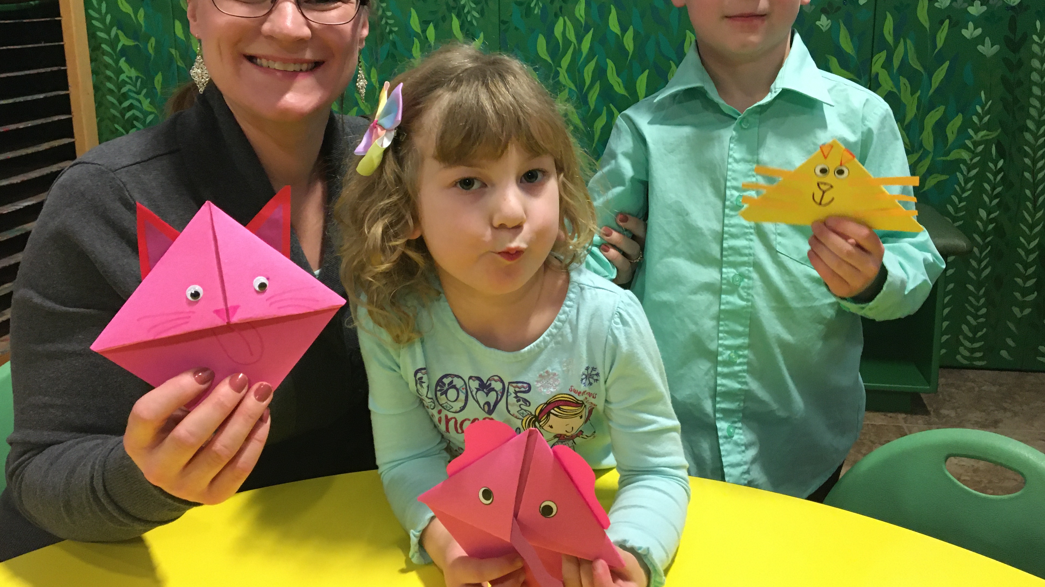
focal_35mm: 33
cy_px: 216
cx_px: 539
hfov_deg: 59.5
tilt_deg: -12.3
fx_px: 914
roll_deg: +1.0
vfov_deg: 35.4
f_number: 2.2
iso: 200
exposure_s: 1/30
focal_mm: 4.15
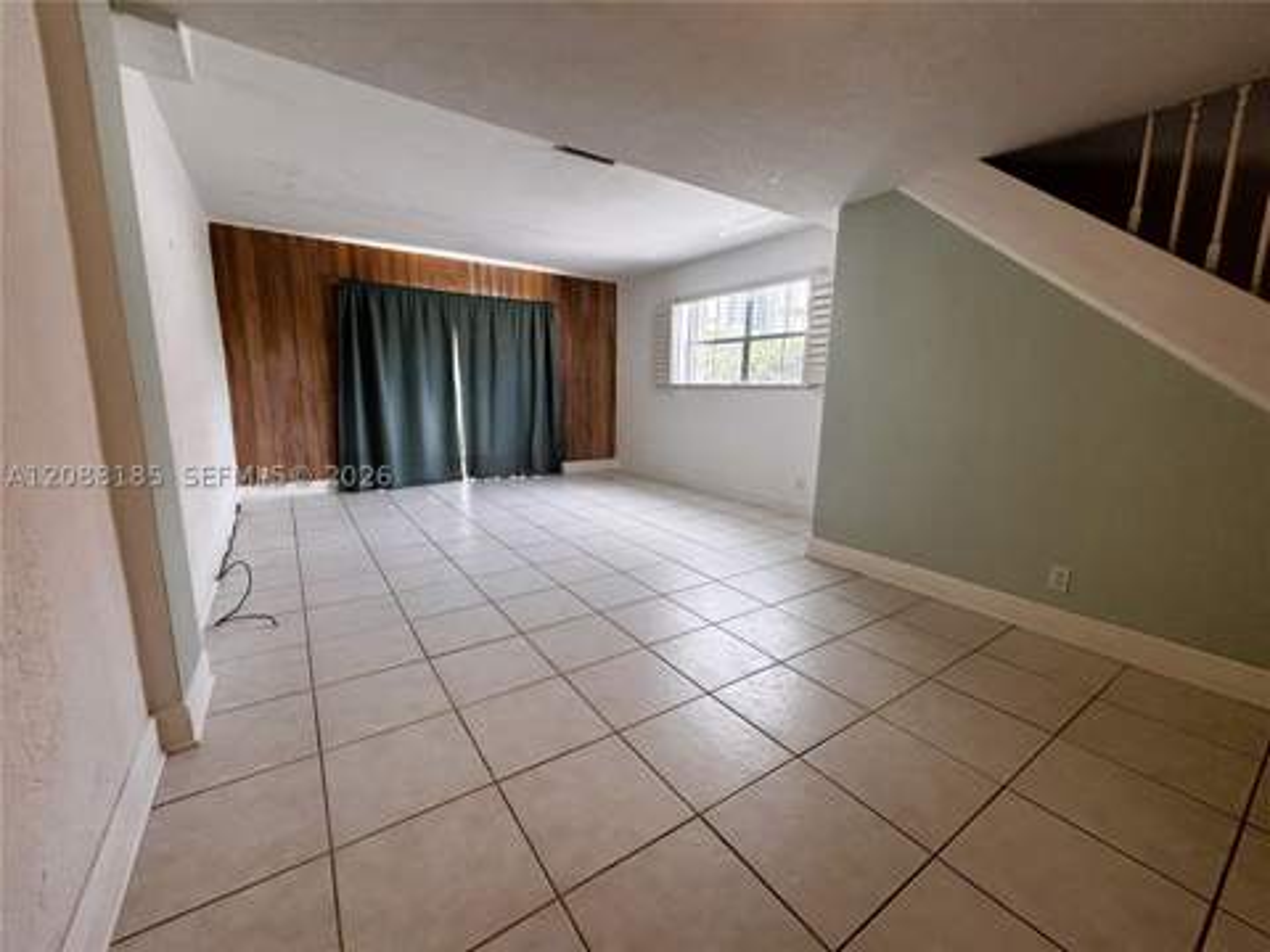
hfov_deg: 106.2
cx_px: 635
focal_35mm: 13
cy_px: 476
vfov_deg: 89.9
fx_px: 477
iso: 100
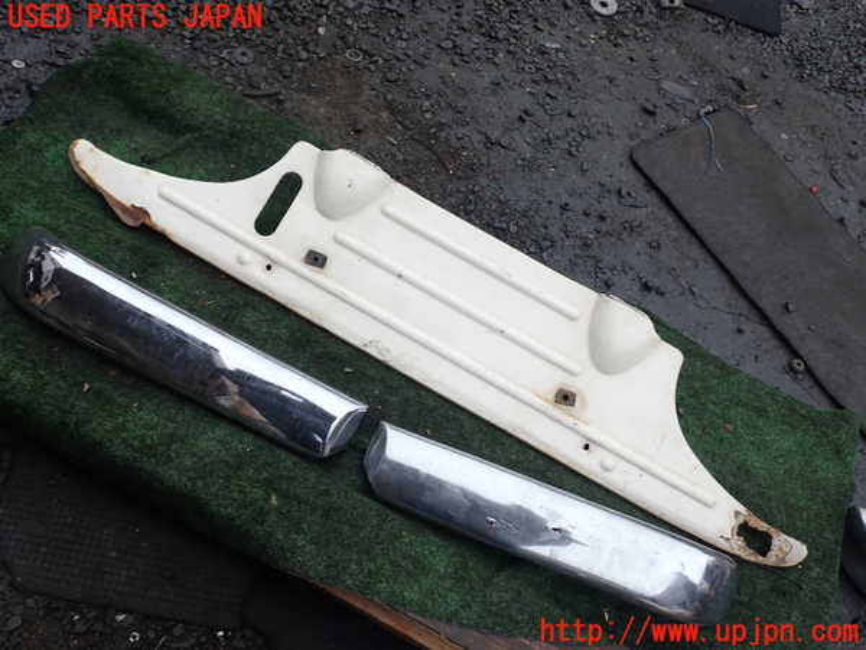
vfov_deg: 46.8
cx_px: 433
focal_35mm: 30
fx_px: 751
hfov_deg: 60.0
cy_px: 325
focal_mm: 5.4
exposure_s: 1/160
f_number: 3.2
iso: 100
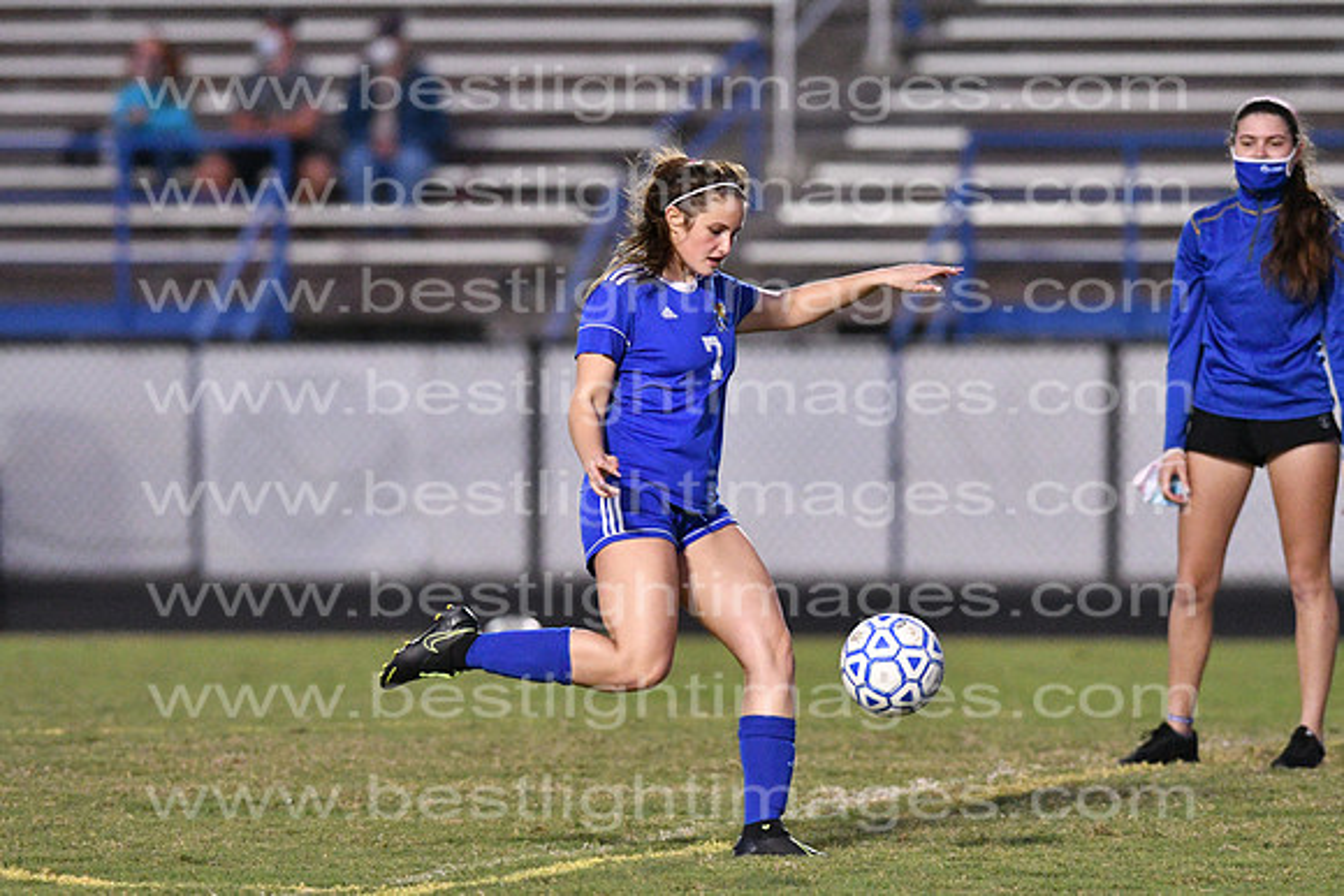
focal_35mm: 450
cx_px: 672
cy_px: 448
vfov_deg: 3.1
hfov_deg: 4.6
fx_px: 16803
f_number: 3.5
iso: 10000
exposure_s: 1/800
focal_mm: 300
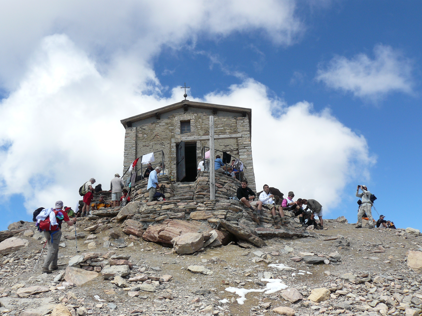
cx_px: 211
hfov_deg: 51.4
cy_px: 158
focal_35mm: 36
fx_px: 439
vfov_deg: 39.7
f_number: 5.6
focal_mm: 6
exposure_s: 1/320
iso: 100
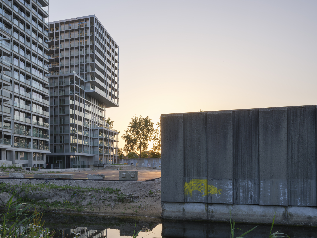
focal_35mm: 24
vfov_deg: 56.8
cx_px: 158
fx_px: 220
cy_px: 119
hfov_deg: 71.6
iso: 160
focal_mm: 30
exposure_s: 1/25
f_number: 11
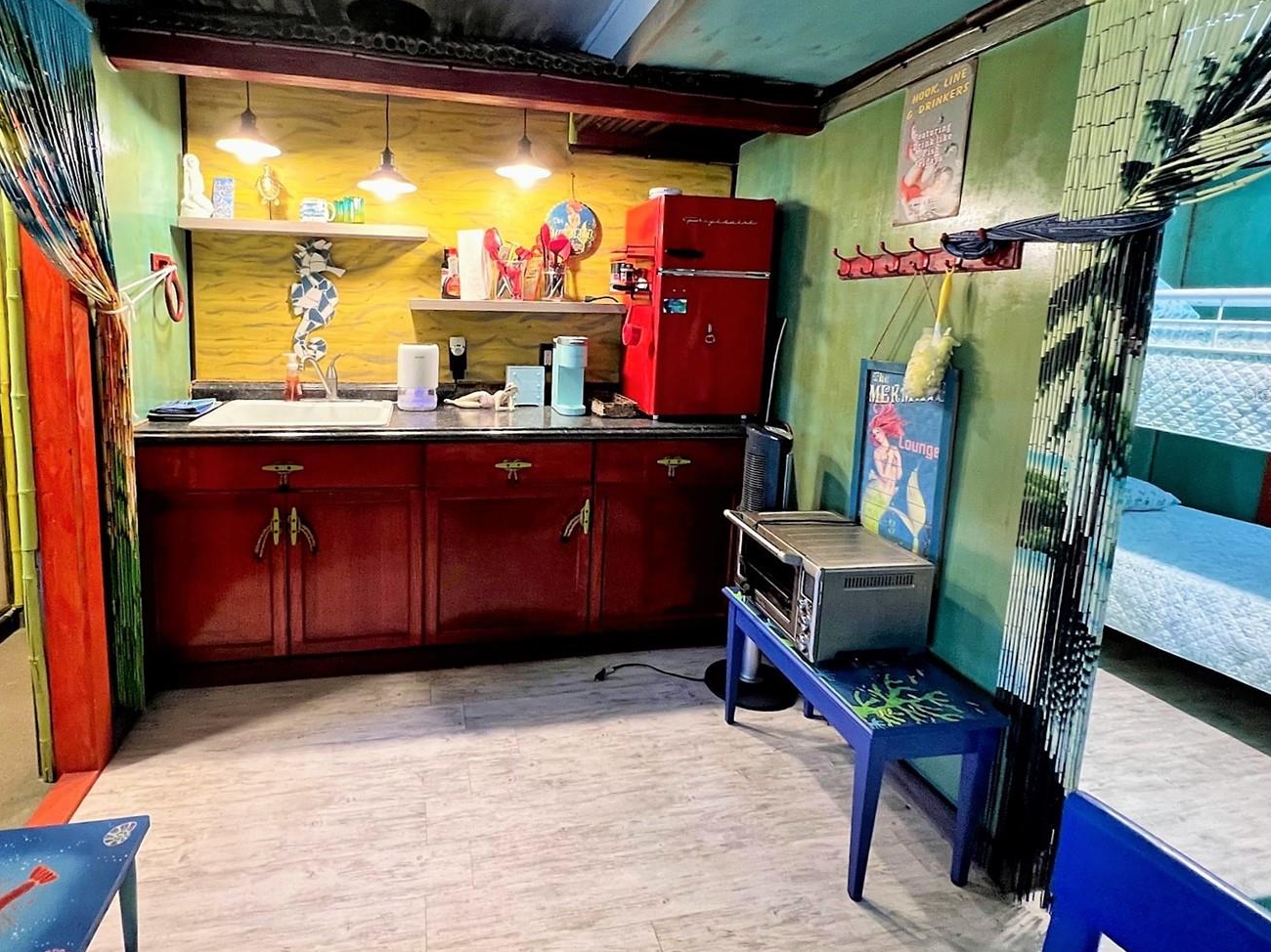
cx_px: 554
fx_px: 587
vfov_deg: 77.4
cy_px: 393
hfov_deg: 94.0
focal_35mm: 16
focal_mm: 1.57
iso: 400
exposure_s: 1/60
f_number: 1.8
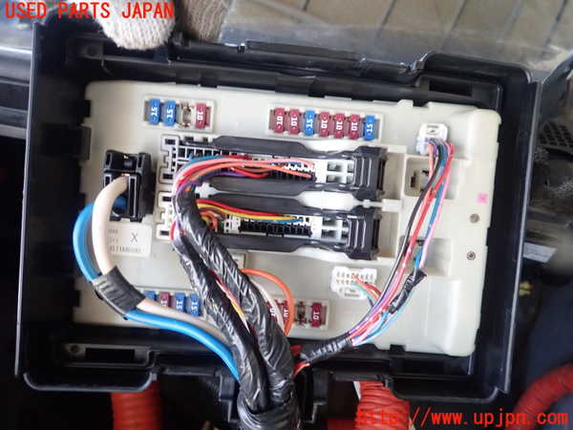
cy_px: 215
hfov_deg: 69.4
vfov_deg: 54.9
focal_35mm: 25
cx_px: 286
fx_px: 414
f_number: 2
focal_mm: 4.5
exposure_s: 1/30
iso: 320
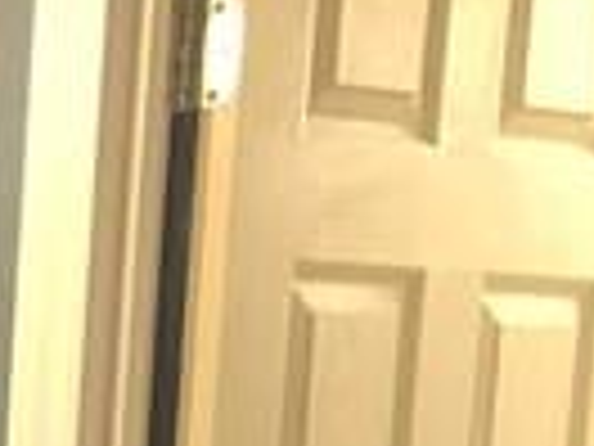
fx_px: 3741
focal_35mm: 218
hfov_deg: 7.8
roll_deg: +0.7
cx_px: -1228
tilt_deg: -13.3
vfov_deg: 6.2
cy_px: 1455
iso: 80
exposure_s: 1/7
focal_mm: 3.99
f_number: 1.8
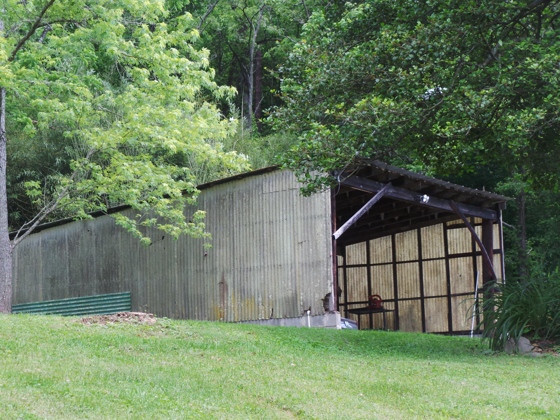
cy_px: 210
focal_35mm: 92
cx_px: 280
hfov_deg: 21.3
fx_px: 1488
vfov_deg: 16.1
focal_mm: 16.5
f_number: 3.9
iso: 100
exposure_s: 1/60
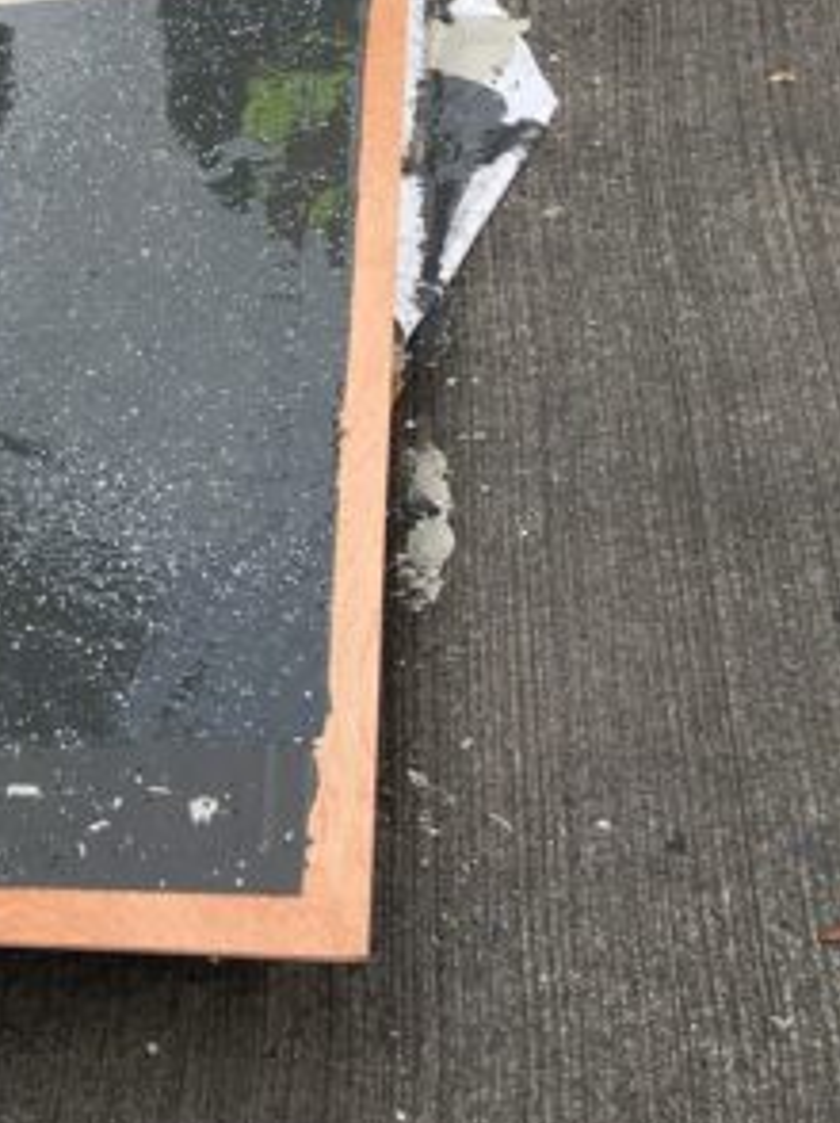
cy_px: -164
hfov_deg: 17.3
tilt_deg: -22.1
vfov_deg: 23.0
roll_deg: +18.1
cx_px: -302
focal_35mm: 79
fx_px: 2560
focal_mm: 4.15
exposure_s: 1/591
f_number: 2.2
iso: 25
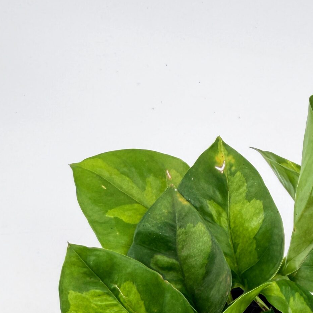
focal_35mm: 58
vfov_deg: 26.2
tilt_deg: -63.5
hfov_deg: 28.2
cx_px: 292
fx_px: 593
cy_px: 379
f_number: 2.2
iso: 40
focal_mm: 2.22
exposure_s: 1/121
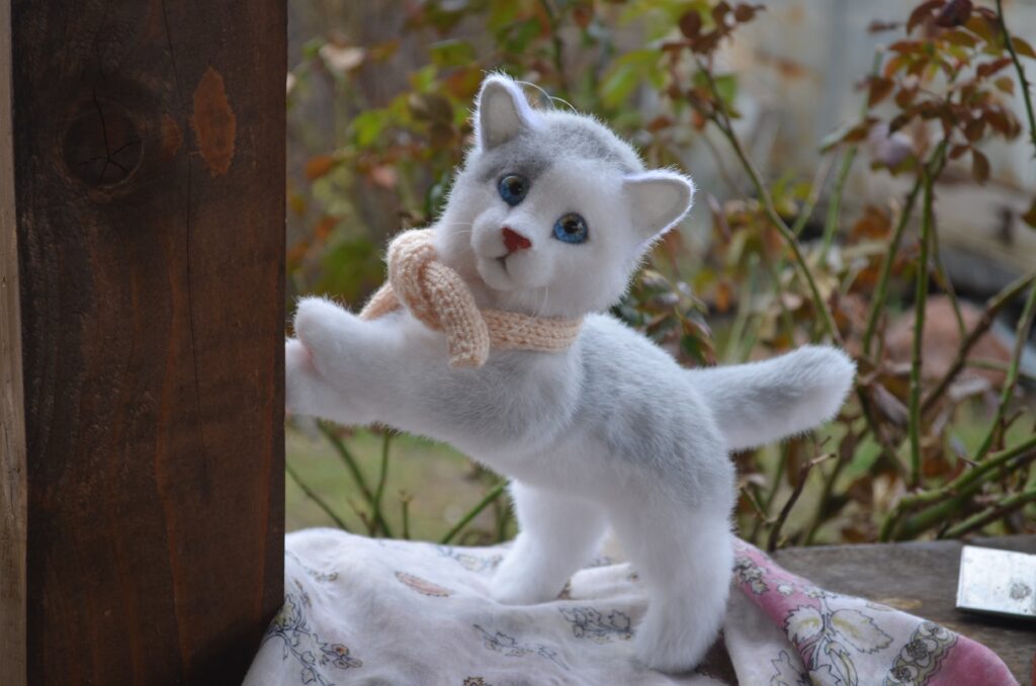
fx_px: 2067
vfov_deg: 18.8
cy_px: 343
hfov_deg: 28.1
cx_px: 518
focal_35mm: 72
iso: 100
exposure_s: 1/15
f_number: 5.6
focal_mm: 48
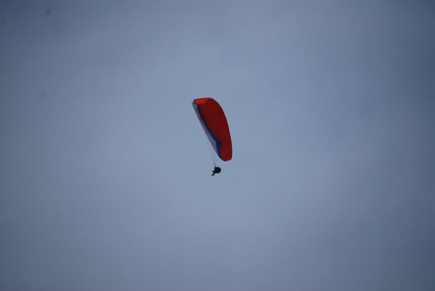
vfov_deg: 4.6
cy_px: 146
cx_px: 218
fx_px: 3630
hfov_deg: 6.9
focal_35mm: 300
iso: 200
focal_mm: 200
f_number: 5.6
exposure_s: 1/1000
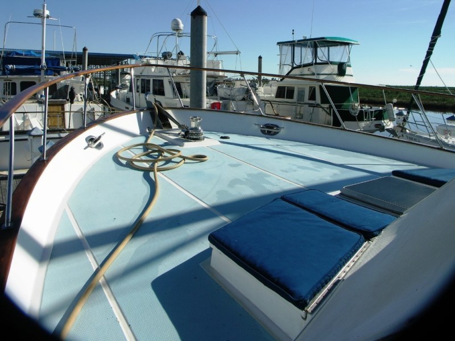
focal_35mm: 28
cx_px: 228
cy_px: 170
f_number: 6.3
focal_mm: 7.4
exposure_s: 1/400
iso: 50
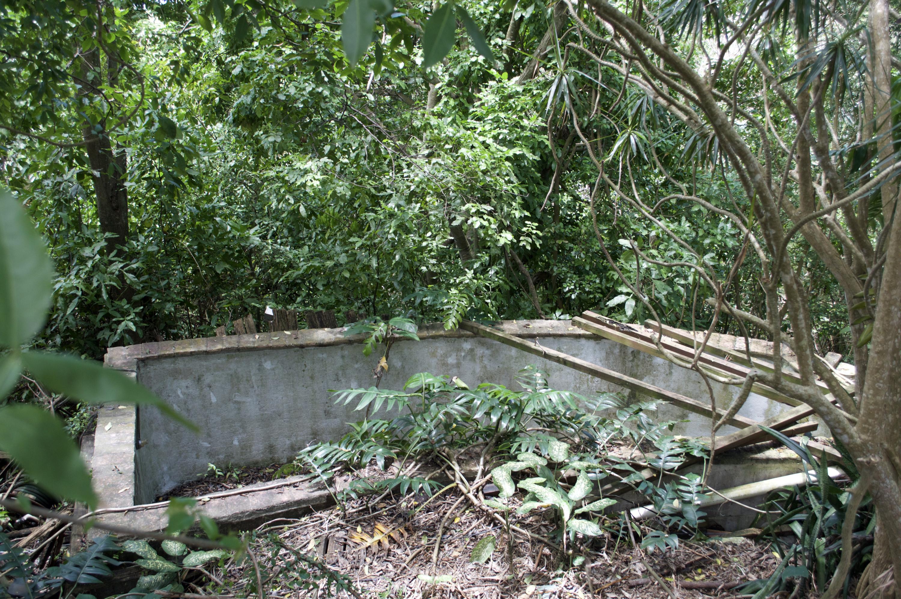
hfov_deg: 57.3
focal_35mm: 33
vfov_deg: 39.9
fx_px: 825
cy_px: 300
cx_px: 450
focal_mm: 22
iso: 400
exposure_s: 1/100
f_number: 5
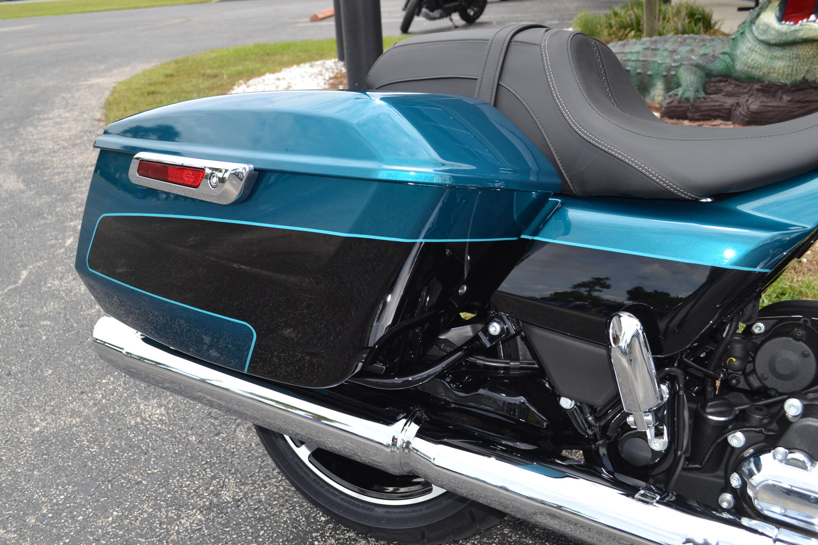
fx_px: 750
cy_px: 272
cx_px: 409
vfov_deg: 40.0
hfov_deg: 57.2
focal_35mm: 33
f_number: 5.6
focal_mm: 22
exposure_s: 1/200
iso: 100
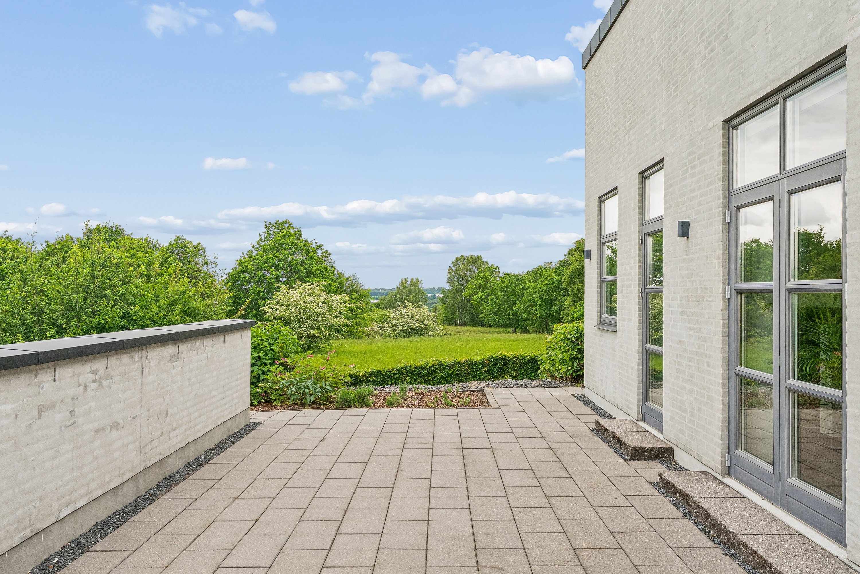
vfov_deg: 43.6
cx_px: 430
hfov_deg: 61.9
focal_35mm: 30
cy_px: 287
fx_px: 717
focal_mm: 20
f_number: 7.1
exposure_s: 1/400
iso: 800
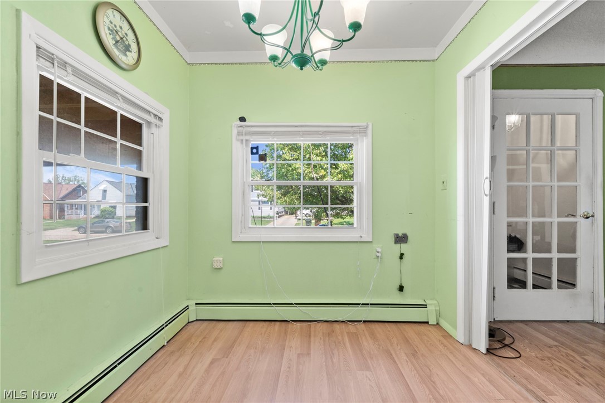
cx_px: 302
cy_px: 202
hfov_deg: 104.3
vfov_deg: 81.2
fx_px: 235
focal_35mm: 14
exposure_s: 1/4
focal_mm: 14
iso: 250
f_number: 9
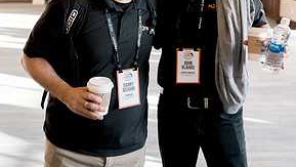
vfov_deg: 21.0
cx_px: 145
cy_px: 46
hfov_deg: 36.6
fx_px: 448
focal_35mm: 57
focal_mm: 35
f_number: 3.2
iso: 500
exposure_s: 1/100
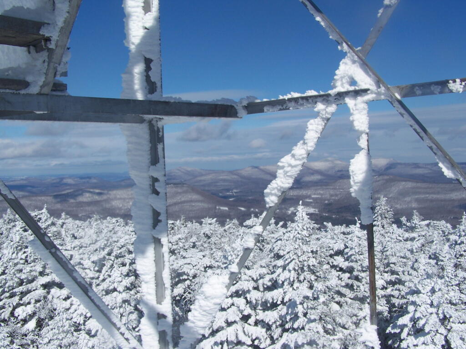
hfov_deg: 49.0
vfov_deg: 37.7
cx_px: 233
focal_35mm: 38
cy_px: 174
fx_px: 512
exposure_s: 1/1000
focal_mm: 6.3
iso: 80
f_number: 5.6
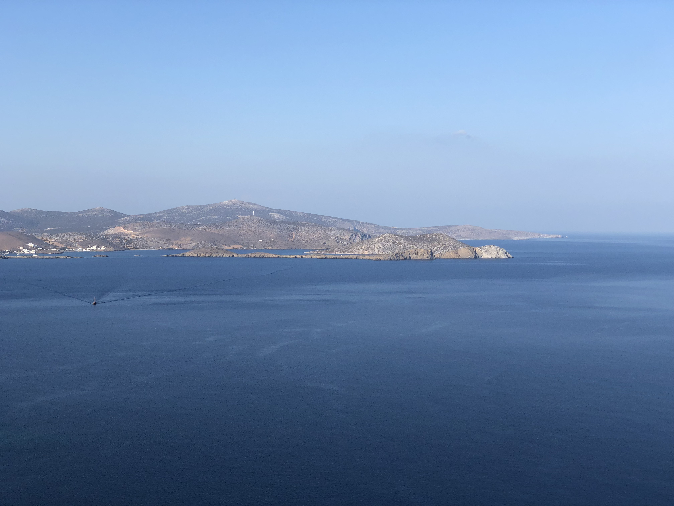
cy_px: 253
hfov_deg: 36.8
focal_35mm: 52
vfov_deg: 28.0
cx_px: 337
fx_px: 1012
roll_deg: +0.8
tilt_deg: -0.5
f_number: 2.4
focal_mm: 6
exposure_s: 1/1021
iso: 16
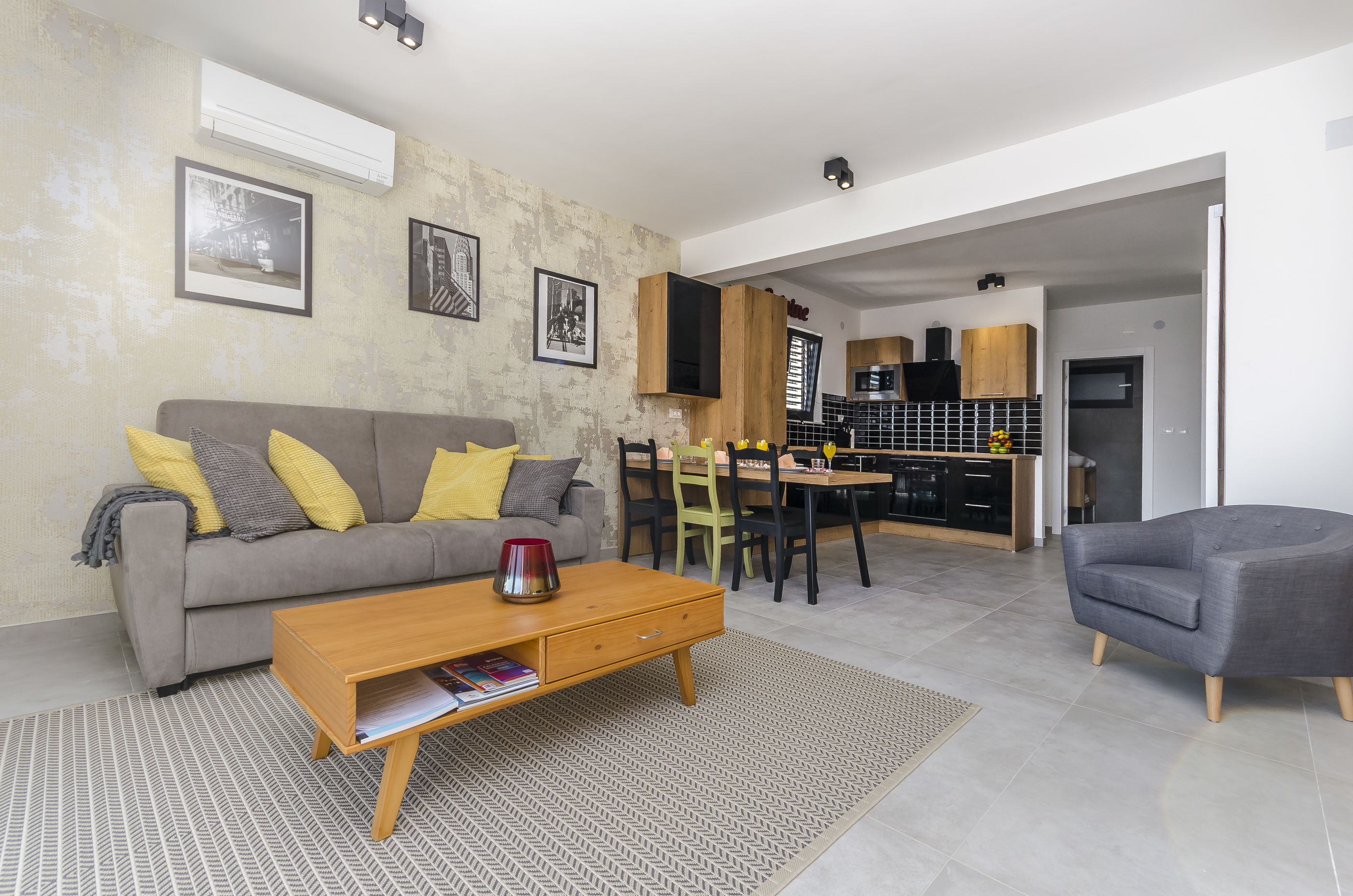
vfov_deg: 77.1
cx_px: 676
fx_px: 563
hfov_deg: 100.5
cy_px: 448
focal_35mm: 15
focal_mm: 10
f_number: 7.1
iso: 100
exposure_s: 1/80
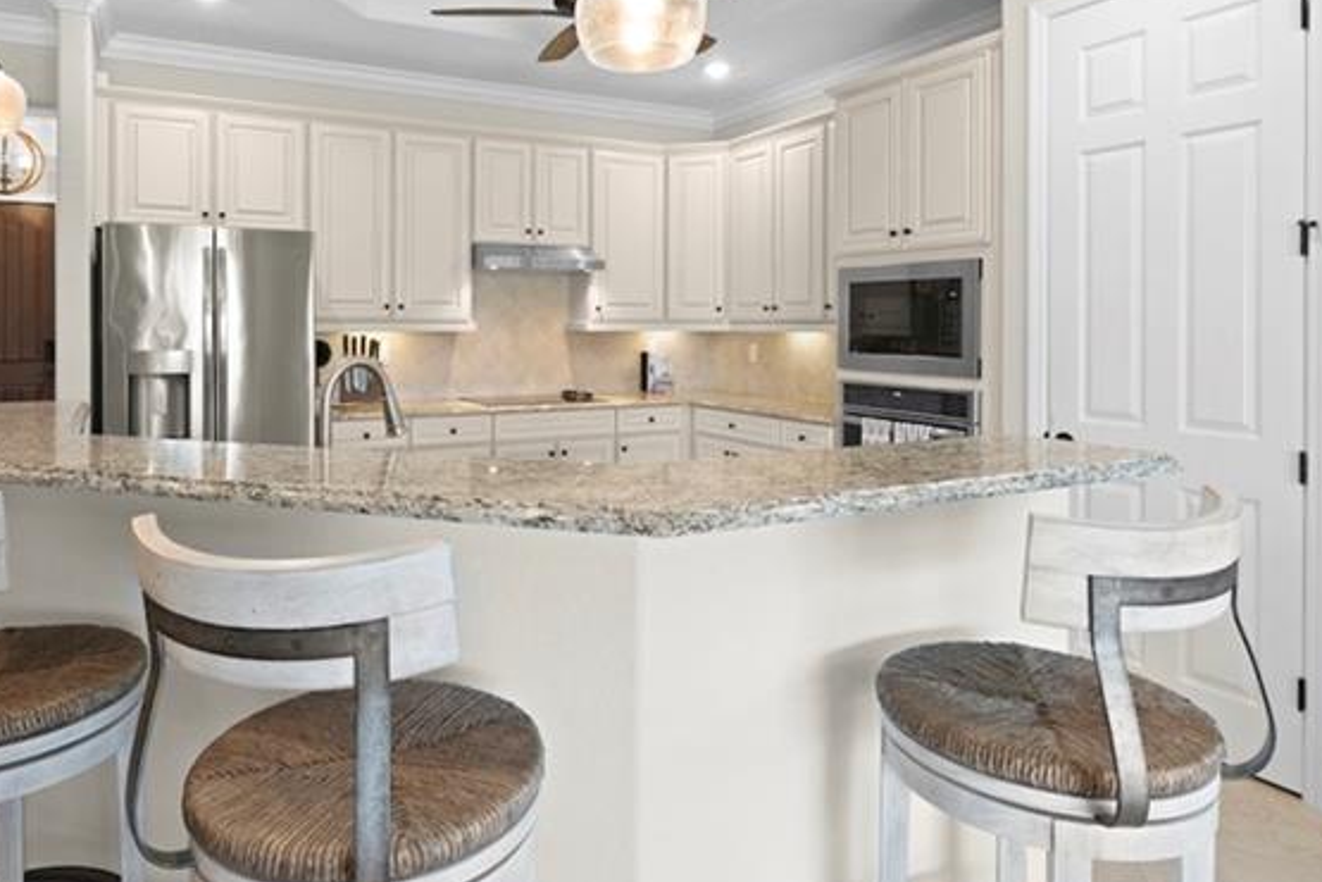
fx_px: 881
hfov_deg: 73.3
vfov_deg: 52.5
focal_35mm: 24
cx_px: 557
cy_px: 321
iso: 400
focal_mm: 13
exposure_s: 1.6
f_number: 11
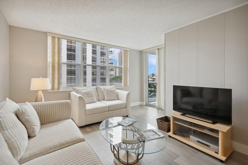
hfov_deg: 100.4
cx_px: 124
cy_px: 82
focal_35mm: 15
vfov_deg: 77.3
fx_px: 103
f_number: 4.5
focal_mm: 10
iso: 200
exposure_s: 1/320
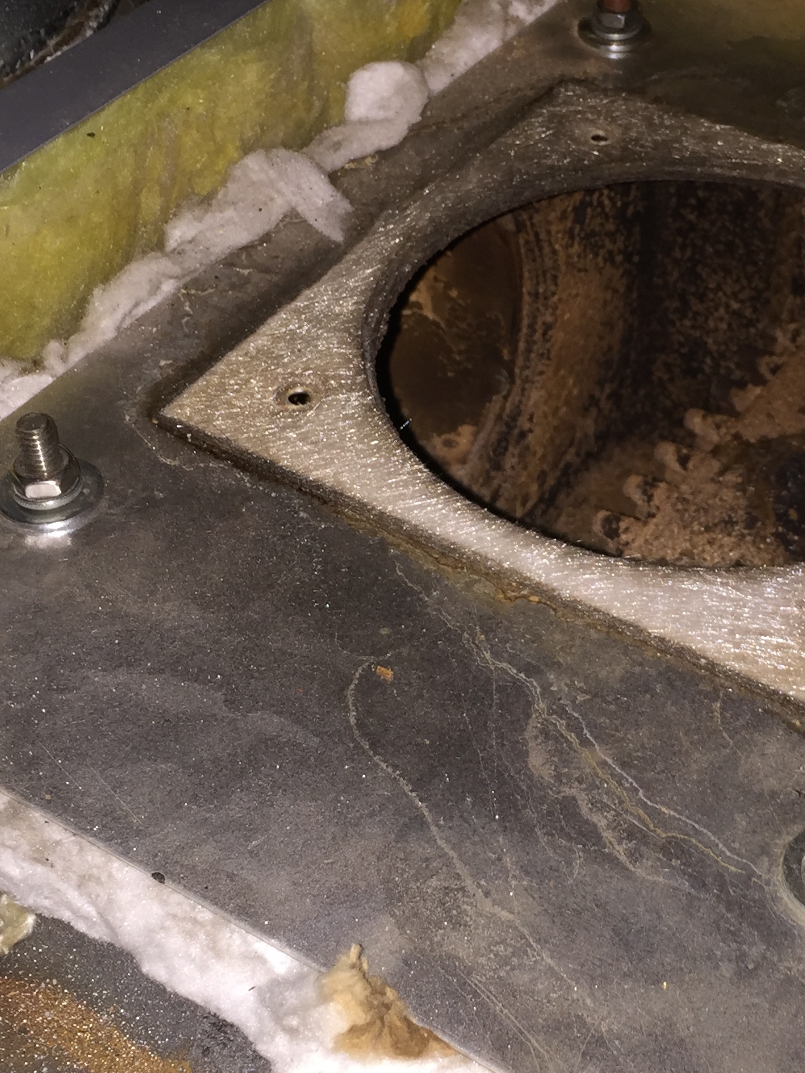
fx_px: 1798
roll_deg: -0.3
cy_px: 539
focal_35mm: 58
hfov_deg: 25.1
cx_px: 545
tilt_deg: -42.4
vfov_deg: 33.2
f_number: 2.2
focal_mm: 4.15
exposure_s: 1/20
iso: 32
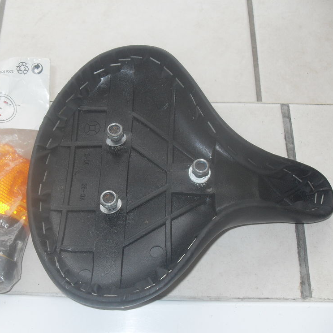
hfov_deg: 38.1
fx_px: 479
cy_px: 167
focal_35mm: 44
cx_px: 125
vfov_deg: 38.3
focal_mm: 6.3
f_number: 2.8
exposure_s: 1/45
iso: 100
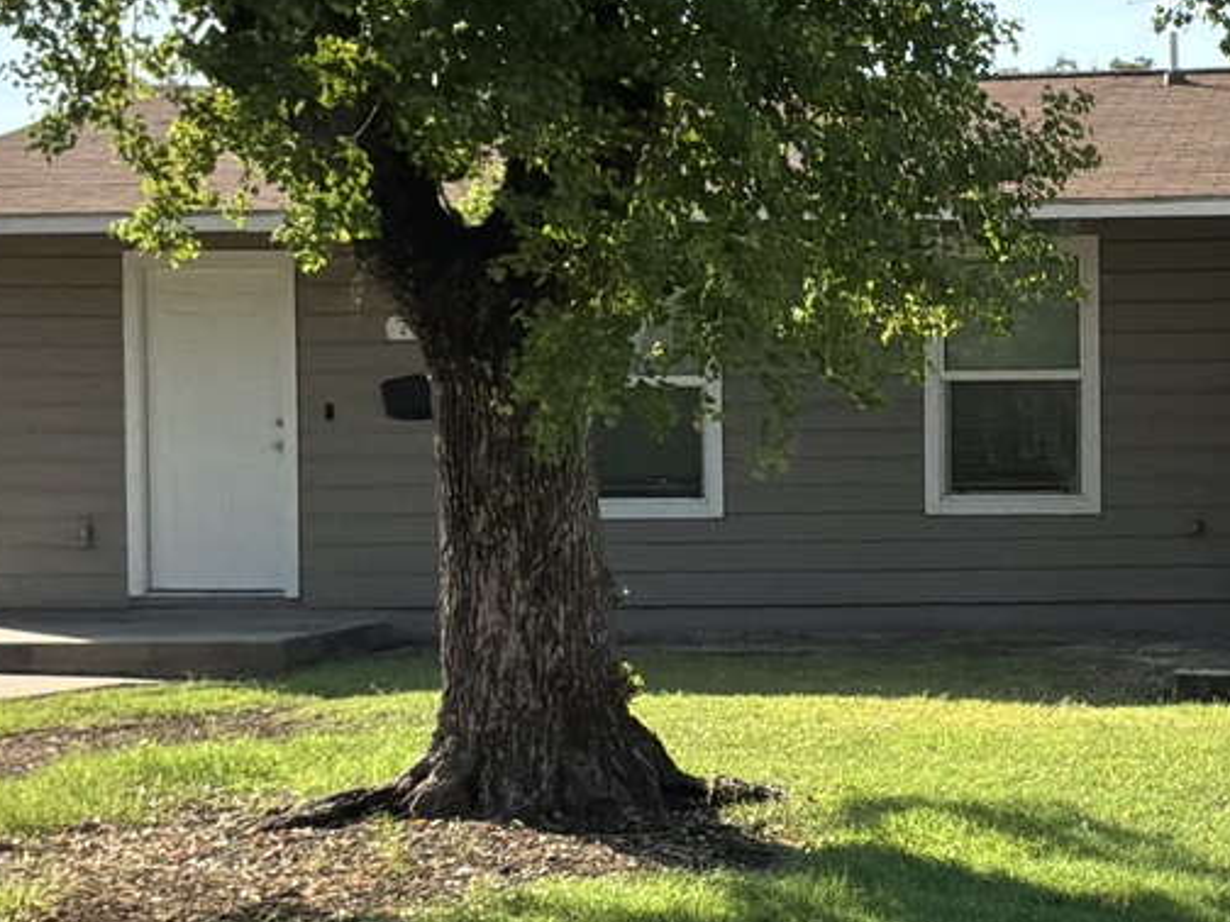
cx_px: 1174
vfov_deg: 18.4
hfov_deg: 23.6
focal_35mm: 80
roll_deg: +0.3
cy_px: 541
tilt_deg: -3.0
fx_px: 2843
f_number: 1.8
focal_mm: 3
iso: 160
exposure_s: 1/5814
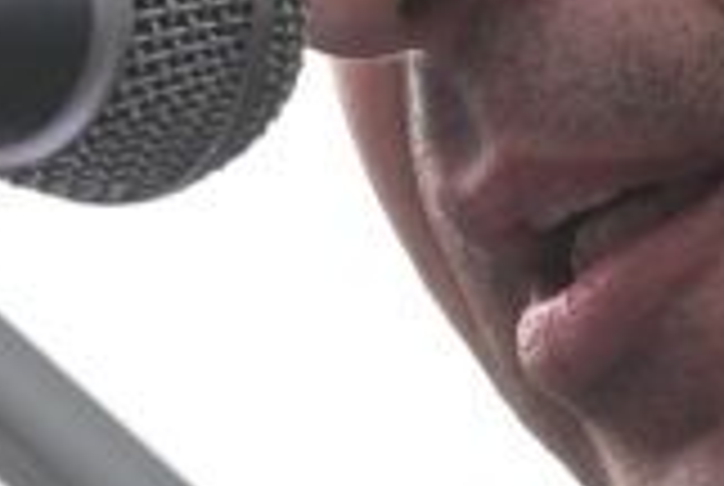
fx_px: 25588
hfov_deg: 1.6
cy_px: -412
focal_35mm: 1270
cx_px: 899
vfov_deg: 1.1
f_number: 9
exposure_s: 1/640
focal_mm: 200
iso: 400
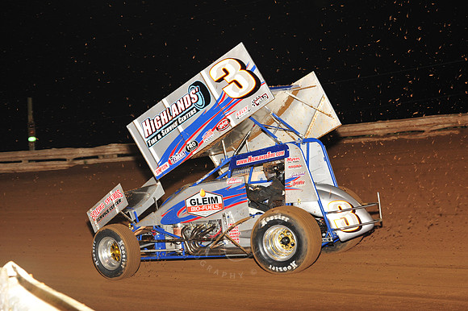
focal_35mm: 80
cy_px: 156
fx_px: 1039
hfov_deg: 25.4
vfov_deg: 17.0
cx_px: 234
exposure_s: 1/320
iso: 1000
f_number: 7.1
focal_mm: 80
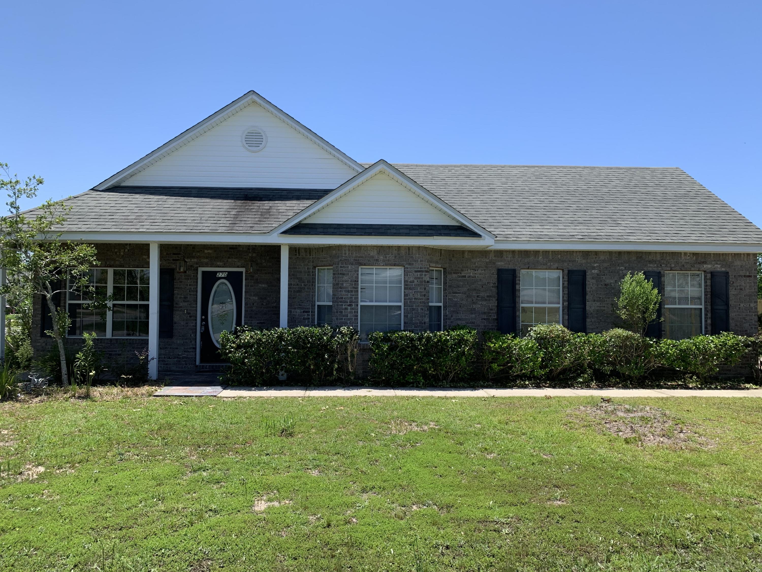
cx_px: 381
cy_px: 286
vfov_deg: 53.1
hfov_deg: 67.3
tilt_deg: +1.5
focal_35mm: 26
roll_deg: -1.5
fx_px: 572
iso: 25
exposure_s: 1/1560
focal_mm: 4.25
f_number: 1.8
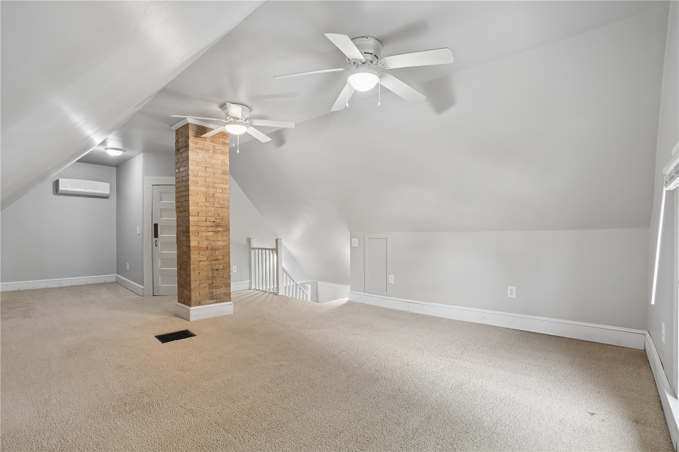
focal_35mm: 16
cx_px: 340
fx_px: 302
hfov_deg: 96.7
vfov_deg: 73.7
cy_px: 226
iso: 500
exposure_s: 1/5
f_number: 9
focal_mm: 16
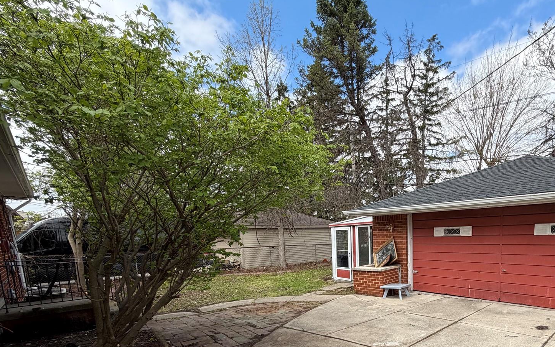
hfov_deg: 78.6
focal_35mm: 21
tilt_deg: -8.1
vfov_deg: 53.4
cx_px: 385
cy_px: 278
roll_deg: +1.8
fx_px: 318
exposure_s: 1/770
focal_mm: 2.22
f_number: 2.2
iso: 40
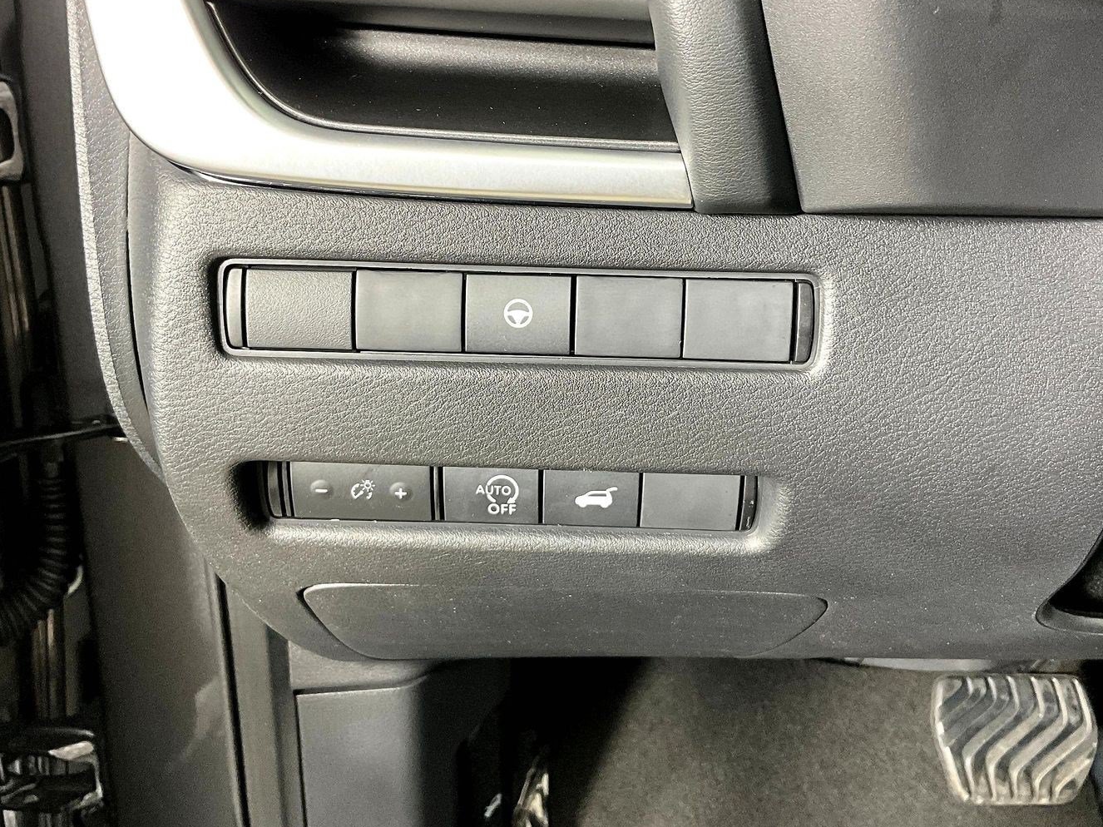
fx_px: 1115
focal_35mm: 35
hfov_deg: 52.6
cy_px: 373
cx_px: 571
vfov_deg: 40.6
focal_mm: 3
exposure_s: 1/60
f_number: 1.8
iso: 250
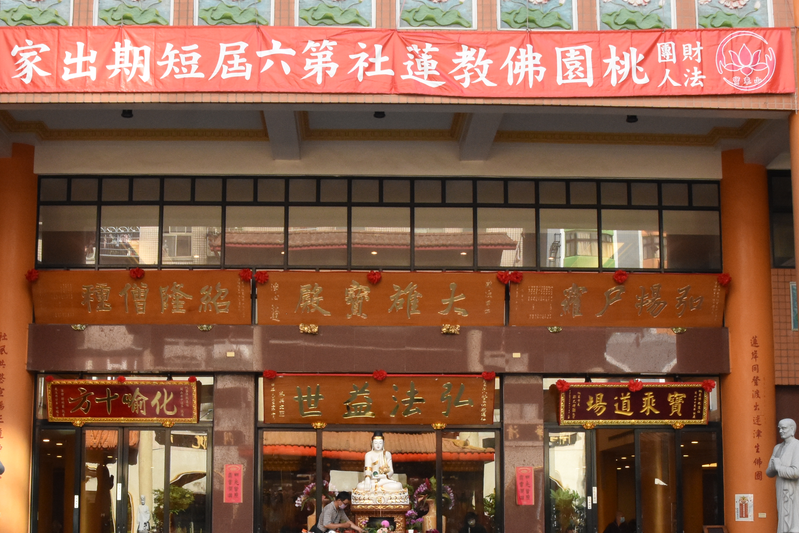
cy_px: 368
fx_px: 1198
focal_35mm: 54
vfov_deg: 24.9
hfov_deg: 36.9
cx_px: 369
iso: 1600
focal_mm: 18
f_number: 9
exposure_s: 1/320
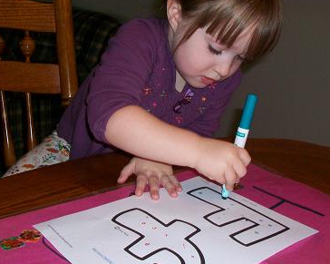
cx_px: 183
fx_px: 430
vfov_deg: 34.1
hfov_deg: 42.0
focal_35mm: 44
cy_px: 150
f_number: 2.8
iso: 120
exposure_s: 1/60
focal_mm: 5.7
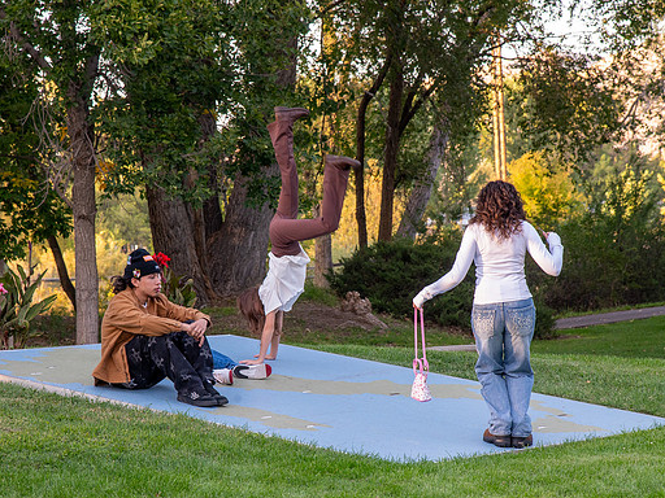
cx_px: 333
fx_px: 2843
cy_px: 323
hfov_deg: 13.3
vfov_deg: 10.0
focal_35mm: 148
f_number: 8
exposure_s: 1/125
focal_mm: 105
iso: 1250
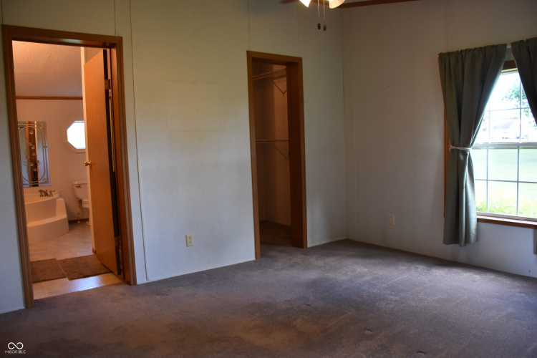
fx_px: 403
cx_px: 268
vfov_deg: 47.9
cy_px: 179
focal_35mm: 27
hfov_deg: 67.4
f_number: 4.5
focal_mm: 18
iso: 800
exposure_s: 1/80
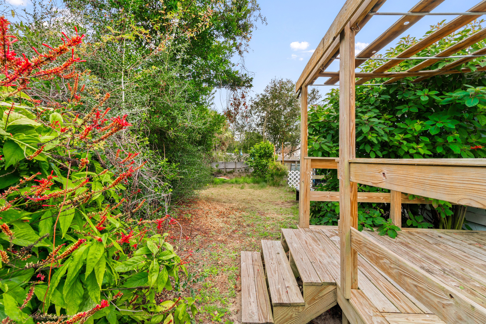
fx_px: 202
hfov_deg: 100.4
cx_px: 243
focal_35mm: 15
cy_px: 162
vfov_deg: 77.3
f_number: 8
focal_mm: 10
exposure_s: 1/8
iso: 100
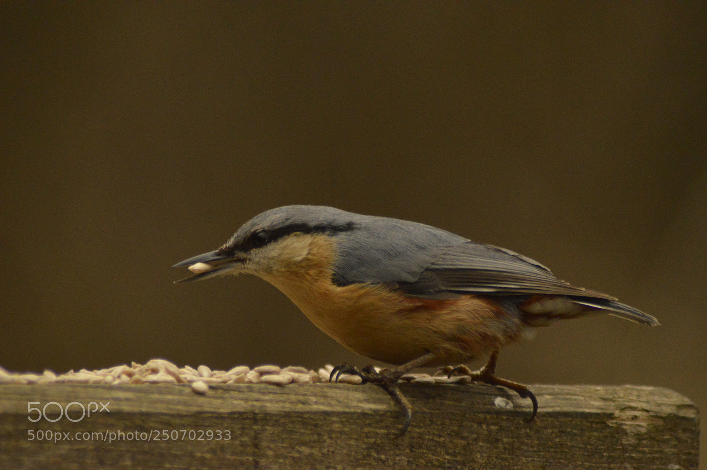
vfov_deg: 3.0
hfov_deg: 4.6
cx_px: 354
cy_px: 235
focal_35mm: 450
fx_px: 8830
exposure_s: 1/2000
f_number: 5.6
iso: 3200
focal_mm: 300
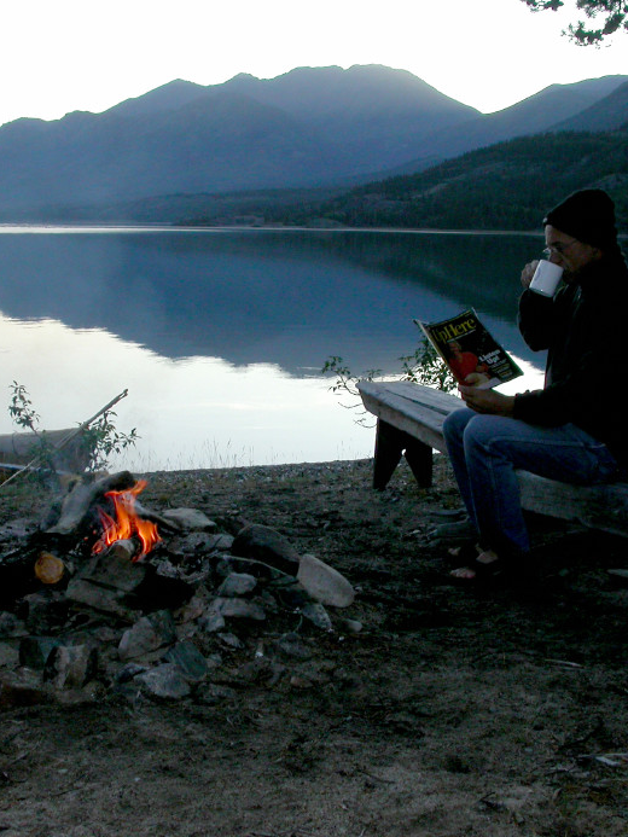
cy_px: 418
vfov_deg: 37.5
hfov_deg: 28.5
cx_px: 274
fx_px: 1233
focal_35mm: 51
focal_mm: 7.85
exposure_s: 1/259
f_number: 6
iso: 100
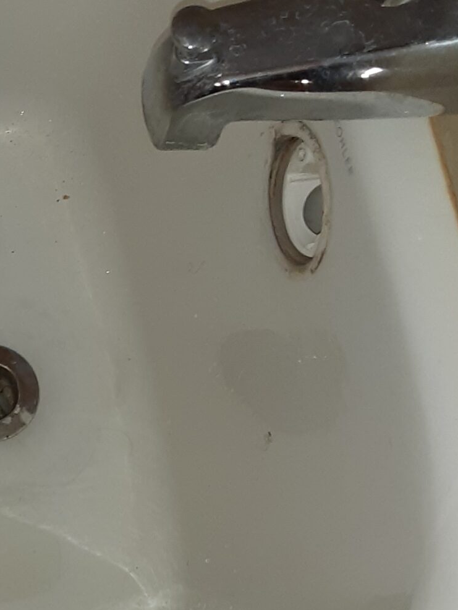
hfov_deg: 20.0
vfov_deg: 27.6
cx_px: -61
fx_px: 1234
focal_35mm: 70
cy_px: 396
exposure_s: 1/60
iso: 200
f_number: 1.9
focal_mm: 2.91
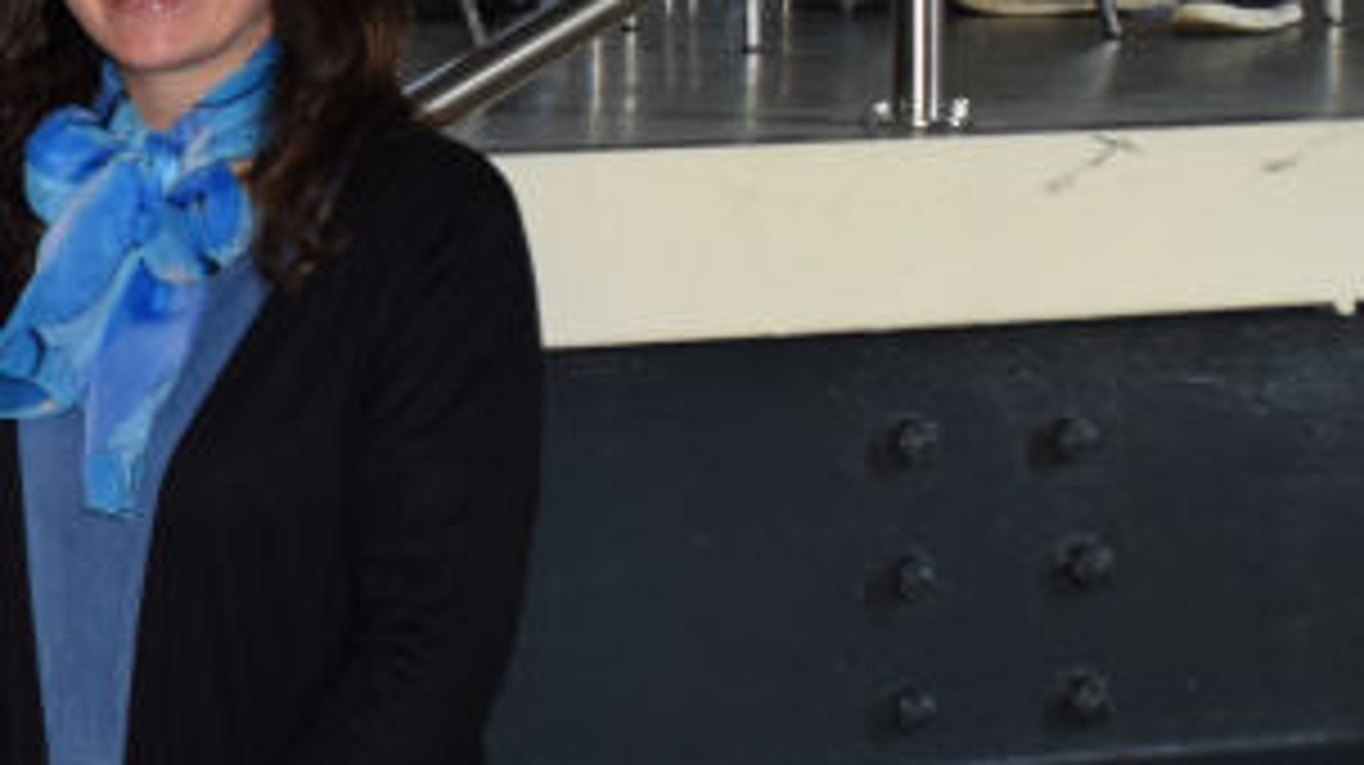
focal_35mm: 84
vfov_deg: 14.2
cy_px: 76
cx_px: -639
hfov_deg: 21.5
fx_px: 3036
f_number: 4
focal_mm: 18
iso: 800
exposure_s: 1/60
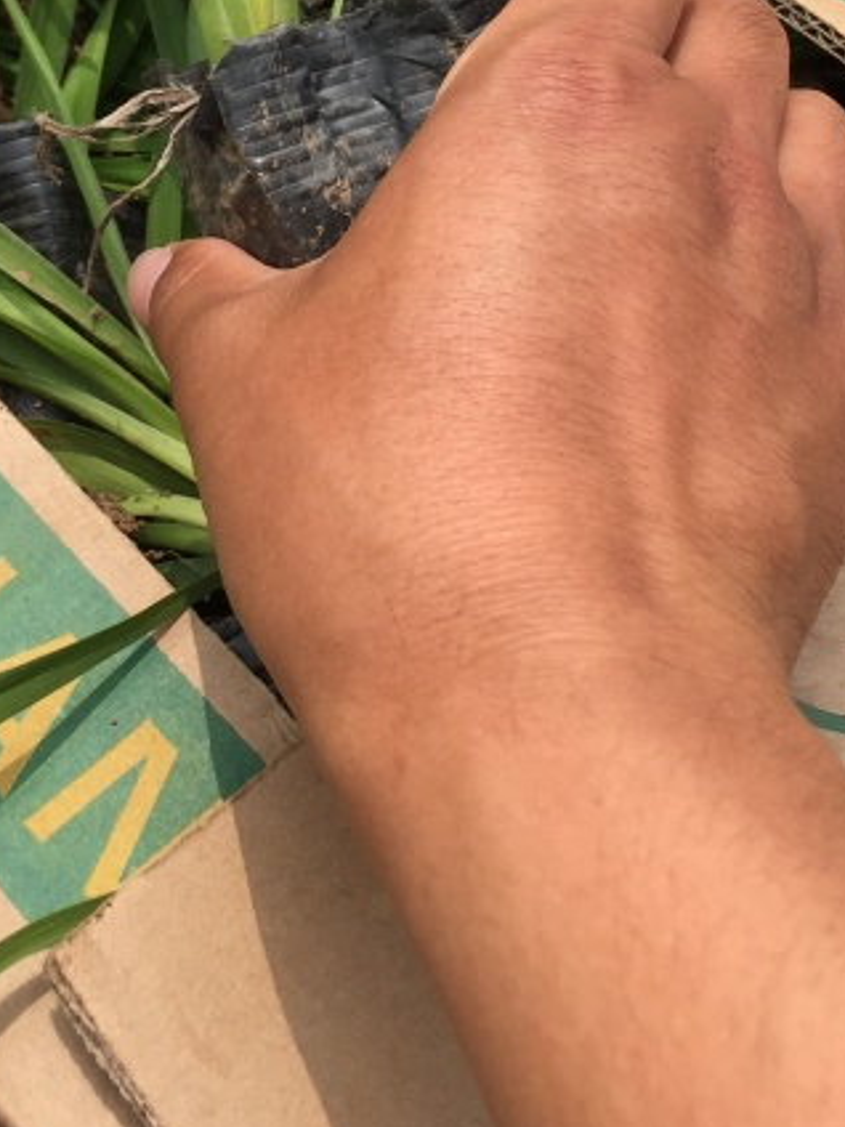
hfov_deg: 20.1
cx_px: 351
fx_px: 2376
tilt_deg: -47.5
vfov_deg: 25.2
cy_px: -33
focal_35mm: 73
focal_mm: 4.15
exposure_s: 1/1980
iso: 32
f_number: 2.2
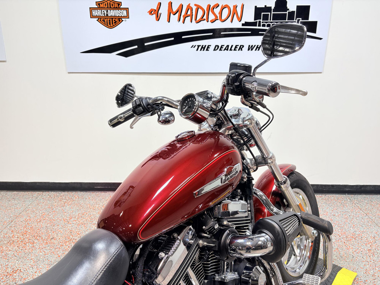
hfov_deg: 67.3
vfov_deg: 53.1
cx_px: 190
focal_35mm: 26
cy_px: 142
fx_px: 285
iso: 32
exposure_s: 1/120
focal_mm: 5.96
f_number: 1.6
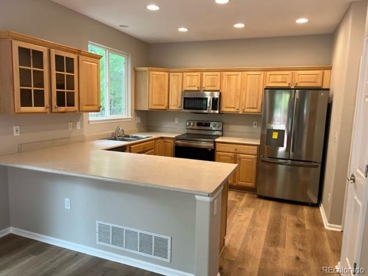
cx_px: 184
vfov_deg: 53.1
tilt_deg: -6.9
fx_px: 276
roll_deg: -1.8
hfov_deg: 67.3
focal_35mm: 26
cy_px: 138
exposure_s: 1/60
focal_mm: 5.7
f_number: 1.5
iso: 64
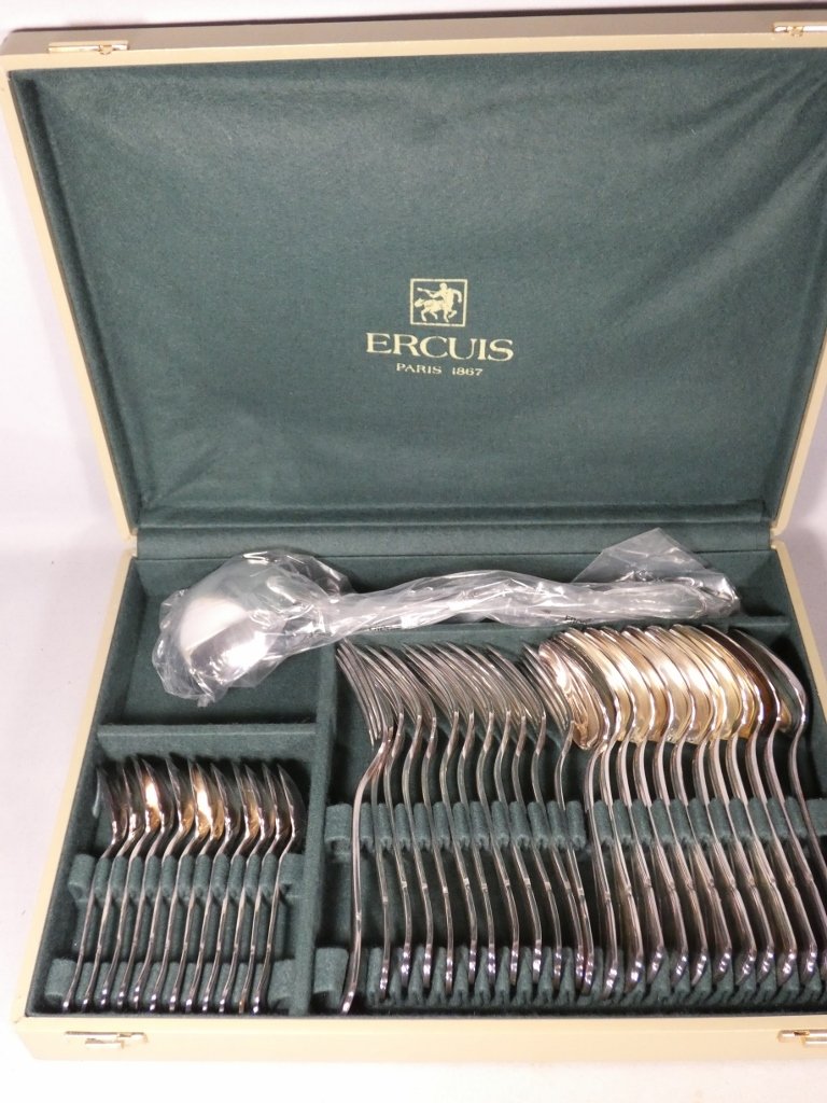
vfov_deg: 51.4
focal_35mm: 36
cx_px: 414
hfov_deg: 39.7
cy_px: 552
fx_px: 1147
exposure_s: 1/125
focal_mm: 6.5
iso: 800
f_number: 3.5
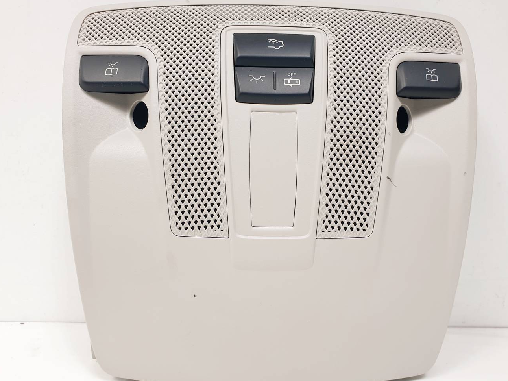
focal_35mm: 29
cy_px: 195
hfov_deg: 61.6
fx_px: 426
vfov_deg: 48.2
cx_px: 266
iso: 50
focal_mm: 4.3
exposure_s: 1/148
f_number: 2.4
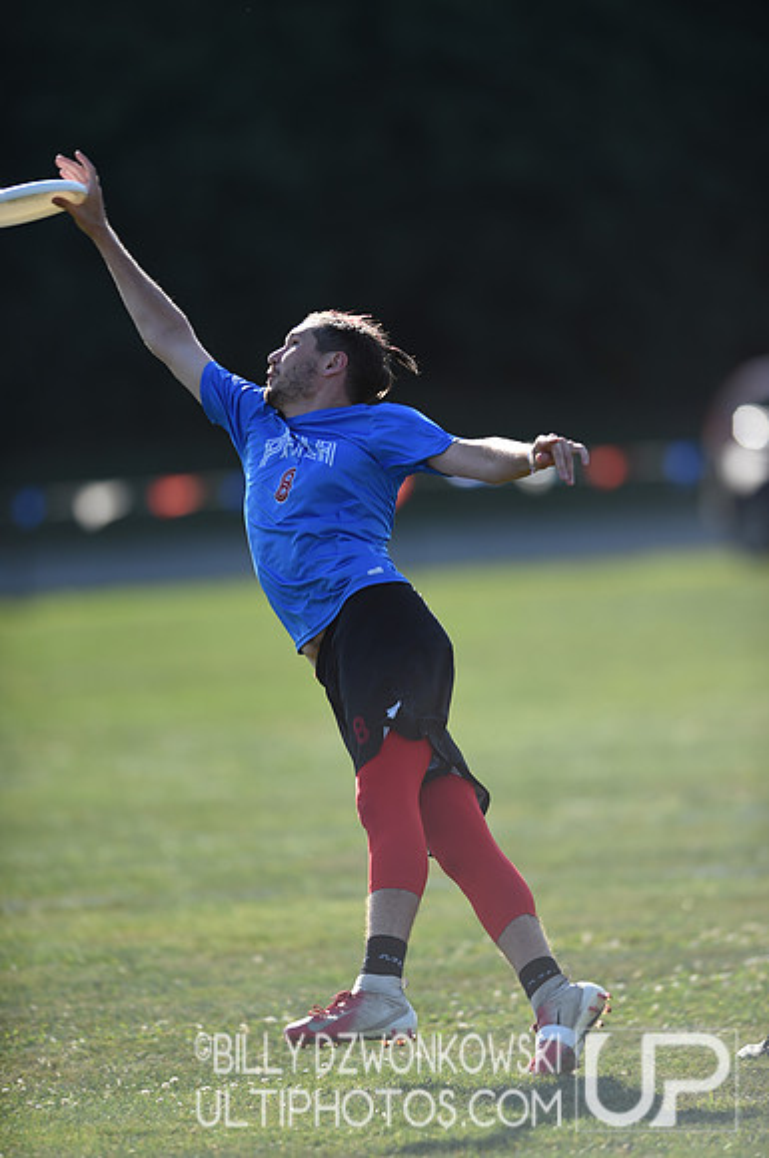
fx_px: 12854
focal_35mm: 400
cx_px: 384
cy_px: 579
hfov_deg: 3.4
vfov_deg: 5.2
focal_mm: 400
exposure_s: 1/1000
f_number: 2.8
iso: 100
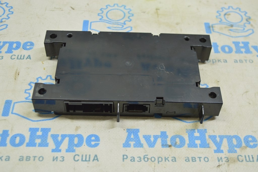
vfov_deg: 26.4
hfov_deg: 38.9
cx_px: 129
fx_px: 365
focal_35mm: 51
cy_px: 86
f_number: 5.6
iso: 400
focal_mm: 34
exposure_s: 1/20
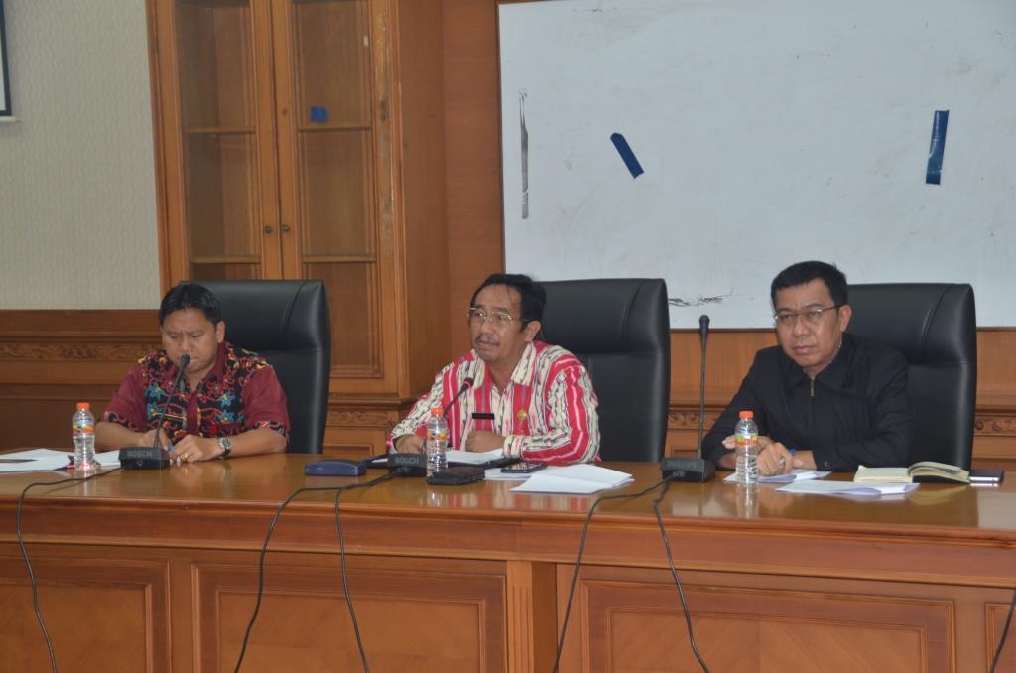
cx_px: 508
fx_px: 2028
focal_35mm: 72
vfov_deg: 18.8
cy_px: 336
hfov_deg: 28.1
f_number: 4.8
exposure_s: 1/60
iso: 640
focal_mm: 48
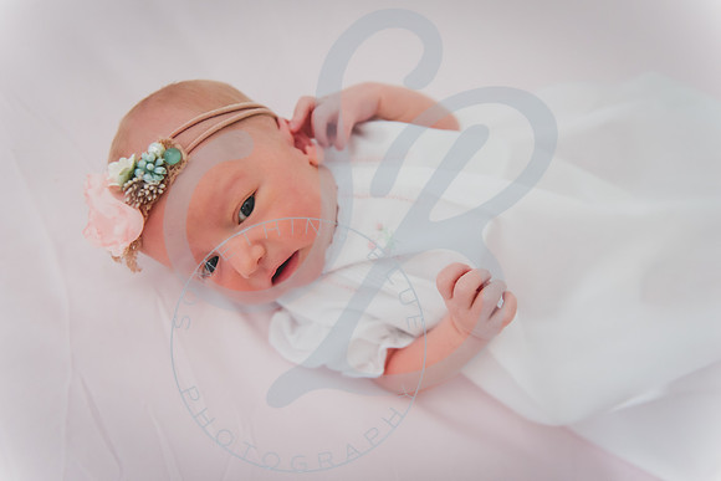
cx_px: 360
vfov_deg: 37.9
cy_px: 240
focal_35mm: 35
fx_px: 701
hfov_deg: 54.4
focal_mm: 35
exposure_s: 1/125
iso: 1600
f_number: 2.8
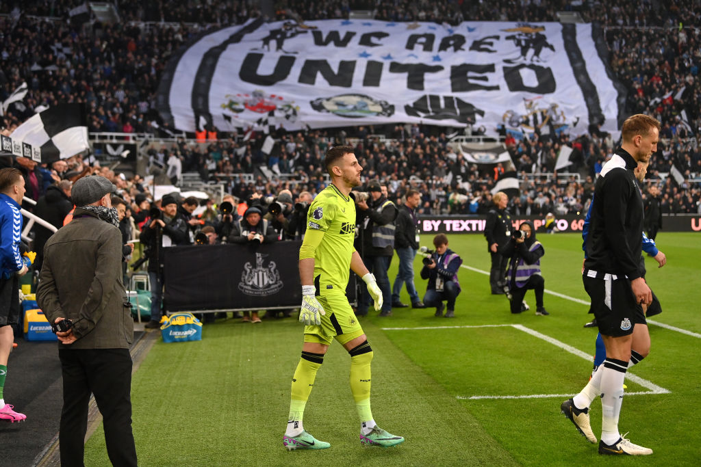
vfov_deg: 19.5
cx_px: 350
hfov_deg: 28.8
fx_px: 1363
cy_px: 234
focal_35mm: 70
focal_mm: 70
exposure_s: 1/2000
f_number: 3.5
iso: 2000
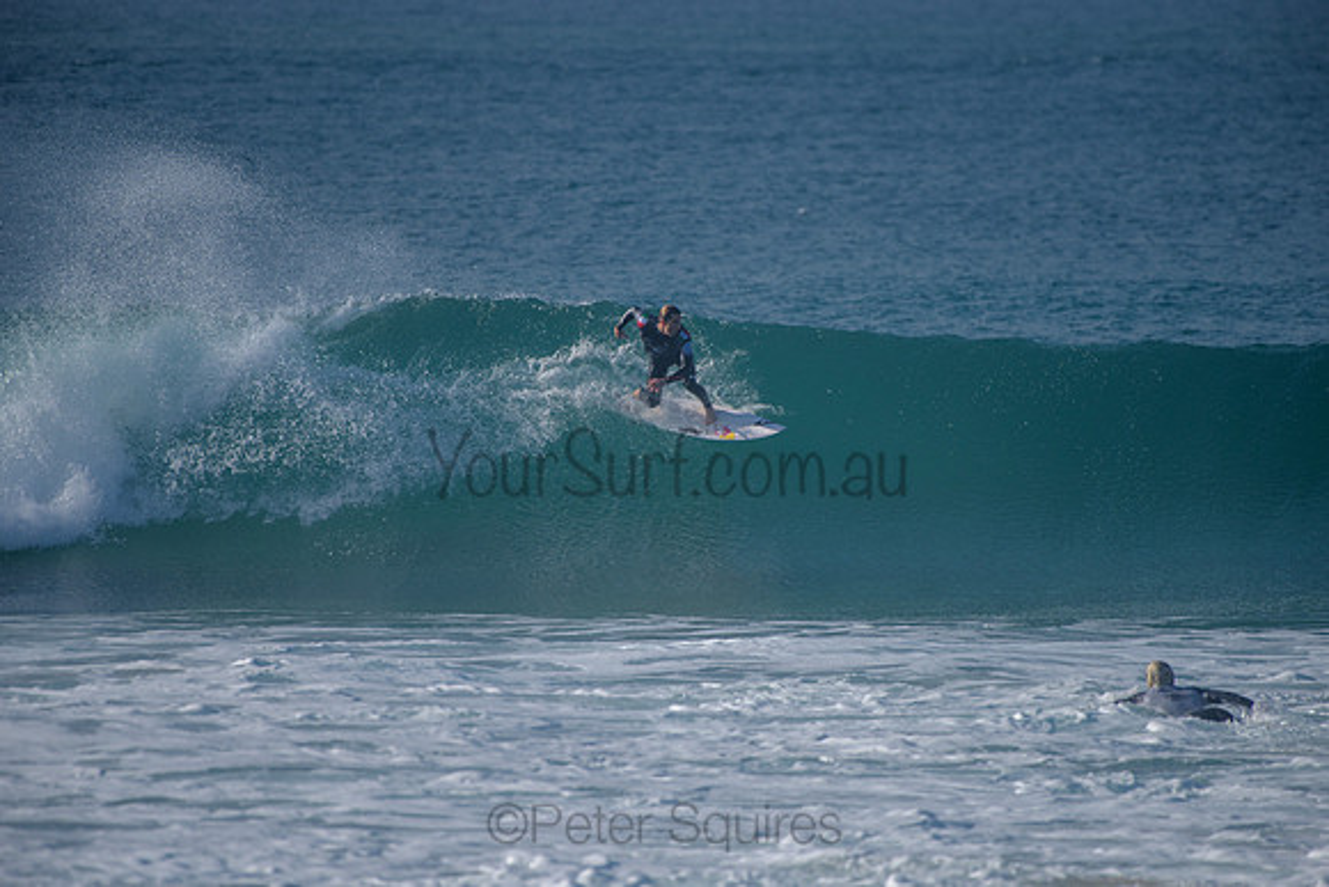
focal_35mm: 515
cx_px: 664
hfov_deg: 4.0
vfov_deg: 2.7
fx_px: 19010
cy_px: 444
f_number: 5.6
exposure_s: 1/2000
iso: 220
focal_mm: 500
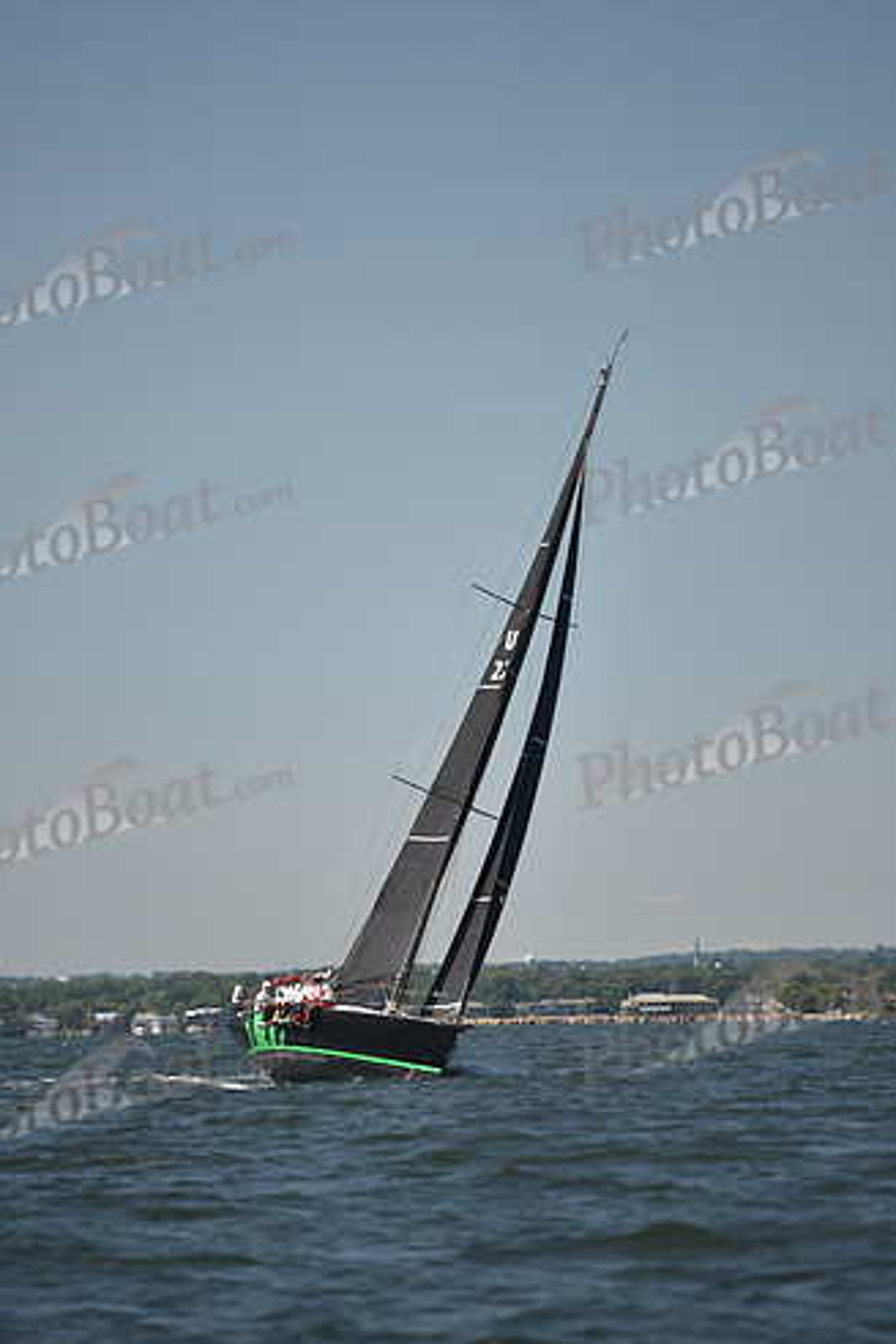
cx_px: 436
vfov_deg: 8.7
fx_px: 8810
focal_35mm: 236
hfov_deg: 5.8
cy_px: 636
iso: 250
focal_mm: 200
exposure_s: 1/1600
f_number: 2.8
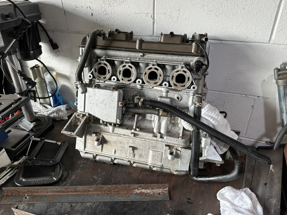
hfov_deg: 67.3
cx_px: 136
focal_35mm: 26
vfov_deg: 53.1
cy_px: 104
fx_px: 216
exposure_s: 1/120
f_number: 1.78
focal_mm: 6.86
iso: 200
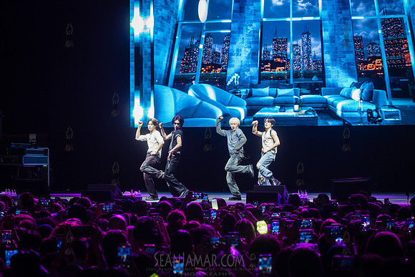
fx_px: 1358
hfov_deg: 17.4
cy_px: 148
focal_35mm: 118
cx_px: 195
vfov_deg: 11.6
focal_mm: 100
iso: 2500
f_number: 4.5
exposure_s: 1/320
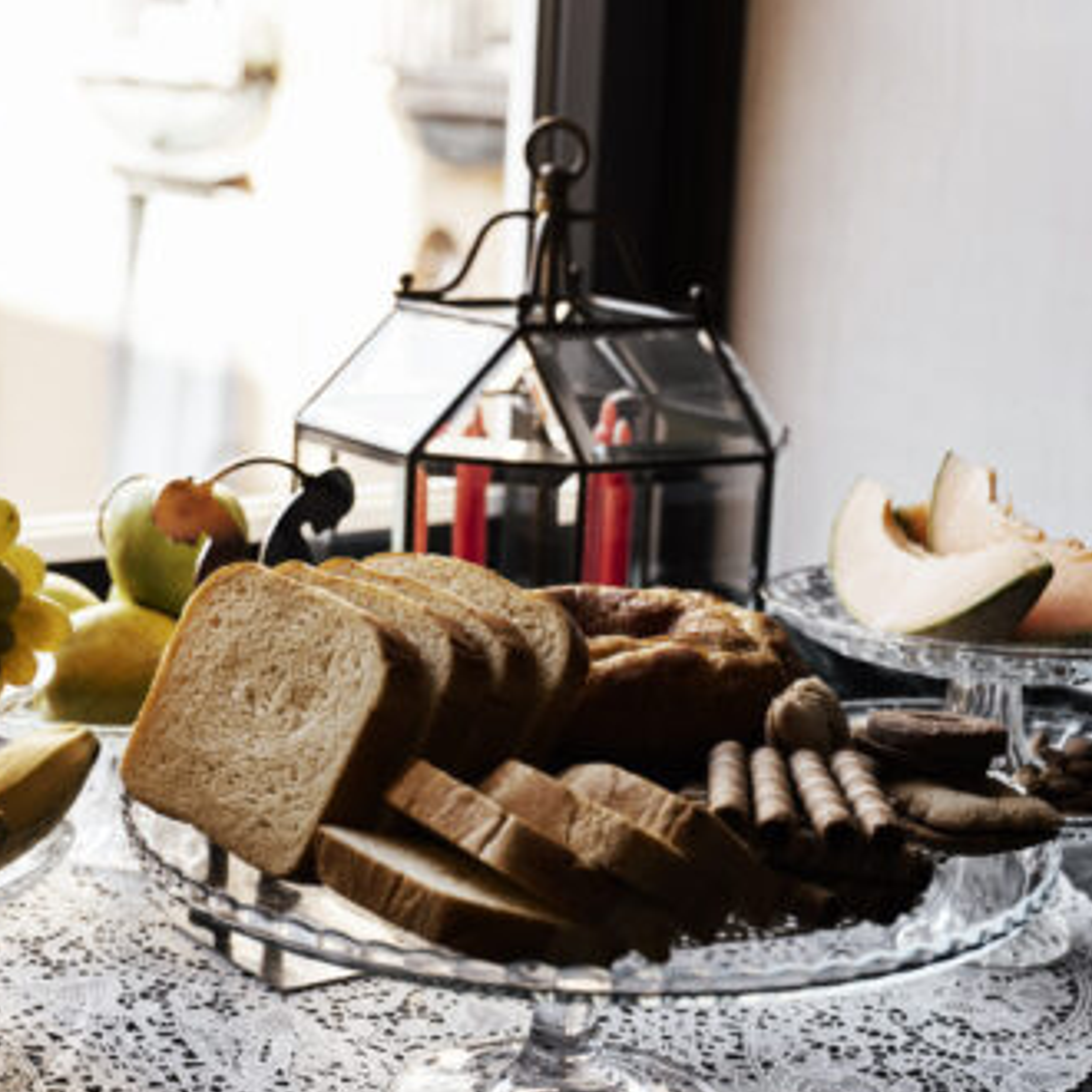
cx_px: 390
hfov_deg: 19.7
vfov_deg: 19.7
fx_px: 3141
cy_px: 632
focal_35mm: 88
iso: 2000
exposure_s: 1/125
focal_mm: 57
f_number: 2.8
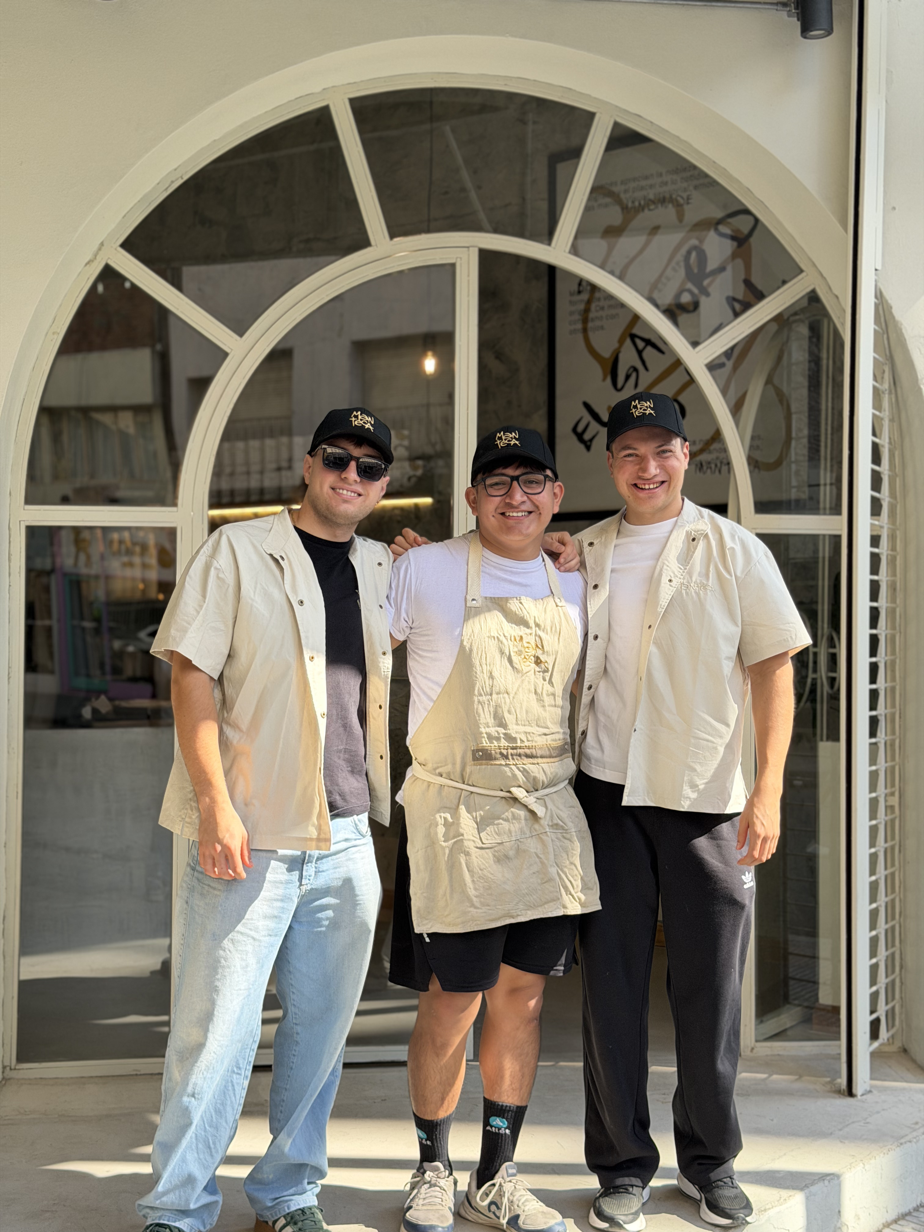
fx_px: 1708
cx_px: 462
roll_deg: -0.2
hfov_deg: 30.3
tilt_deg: +0.9
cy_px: 616
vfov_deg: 39.7
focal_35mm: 48
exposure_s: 1/939
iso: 100
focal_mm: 6.76
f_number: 1.78
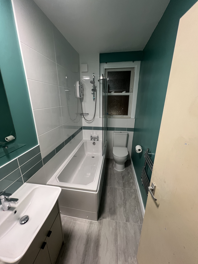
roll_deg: +0.2
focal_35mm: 13
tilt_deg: -17.6
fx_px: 99
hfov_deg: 89.9
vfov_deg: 106.2
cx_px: 99
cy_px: 132
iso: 200
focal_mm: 1.57
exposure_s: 1/50
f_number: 1.8
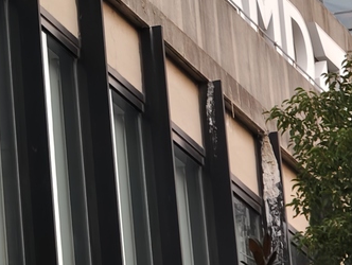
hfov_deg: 4.9
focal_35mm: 393
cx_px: -421
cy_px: -269
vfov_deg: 3.8
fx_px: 4002
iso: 547
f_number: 2.67
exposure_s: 1/33.3
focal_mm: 22.48
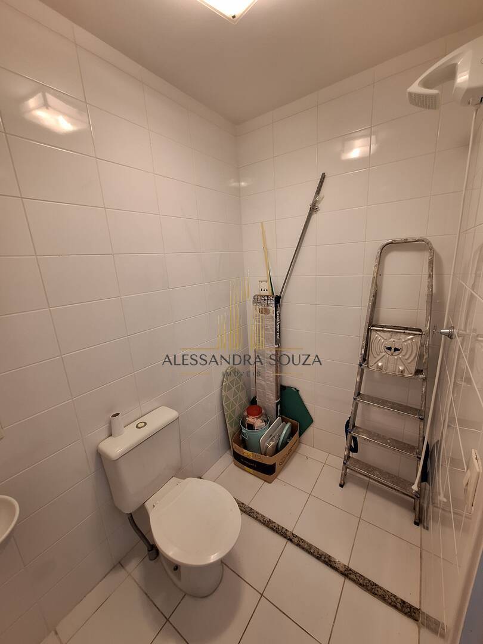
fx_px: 242
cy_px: 322
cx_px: 242
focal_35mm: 13
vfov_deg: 106.2
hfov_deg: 89.9
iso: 80
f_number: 2.2
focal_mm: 1.74
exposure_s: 1/40
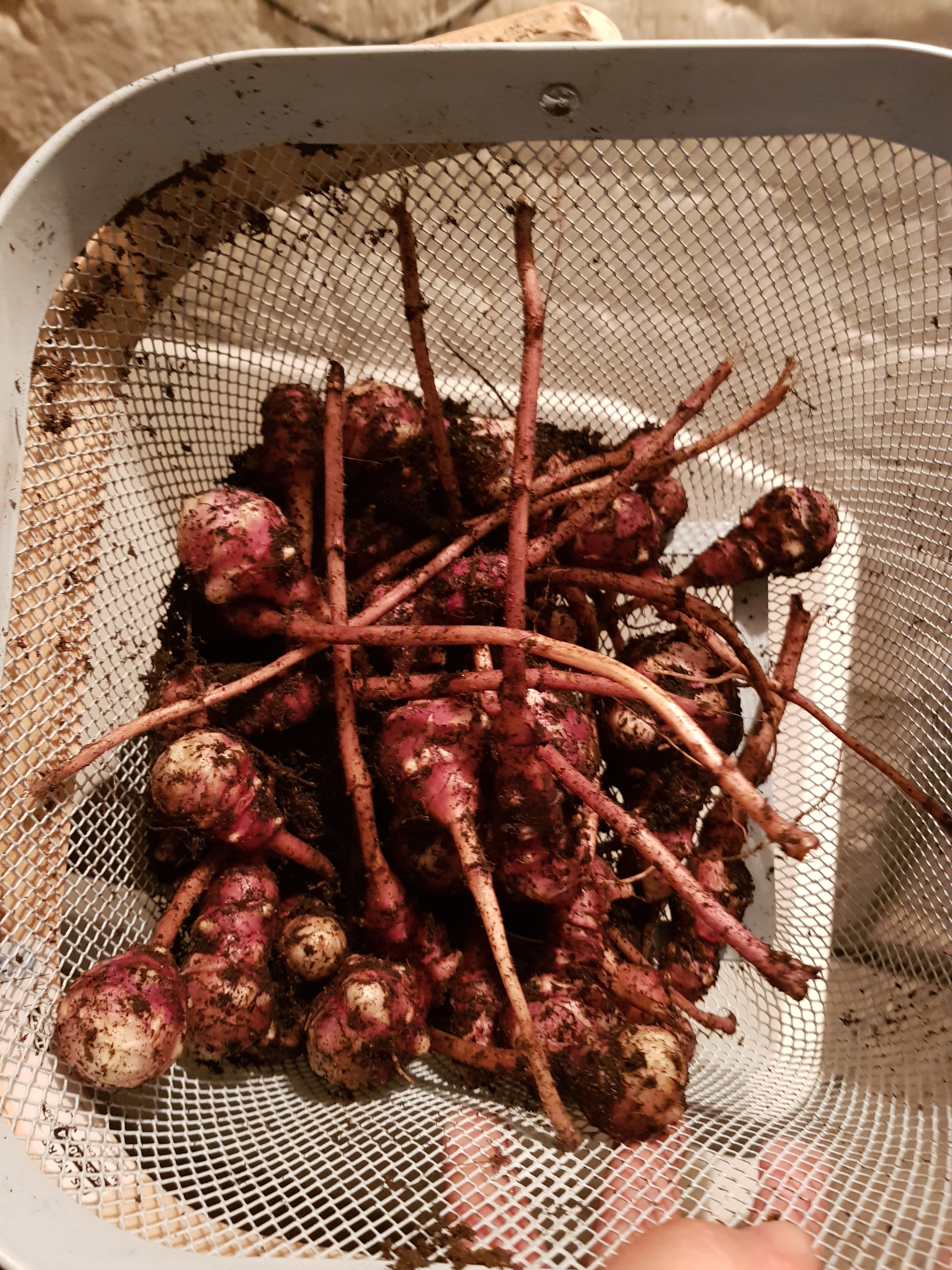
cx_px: 476
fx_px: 953
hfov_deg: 53.1
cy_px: 635
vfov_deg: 67.3
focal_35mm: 26
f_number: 1.7
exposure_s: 1/10
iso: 320
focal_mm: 4.2
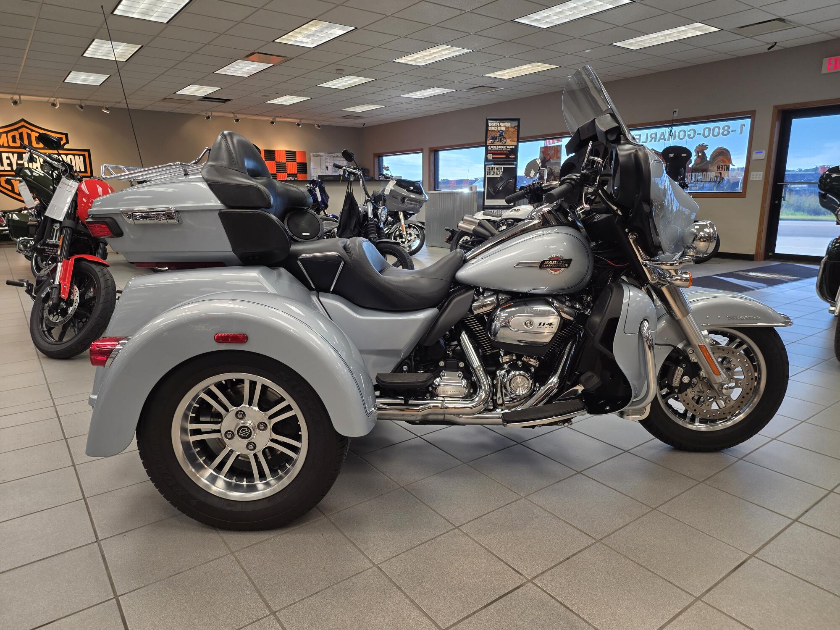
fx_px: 558
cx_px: 420
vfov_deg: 58.9
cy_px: 315
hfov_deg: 73.9
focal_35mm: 23
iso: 50
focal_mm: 6.25
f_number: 1.7
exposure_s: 1/120
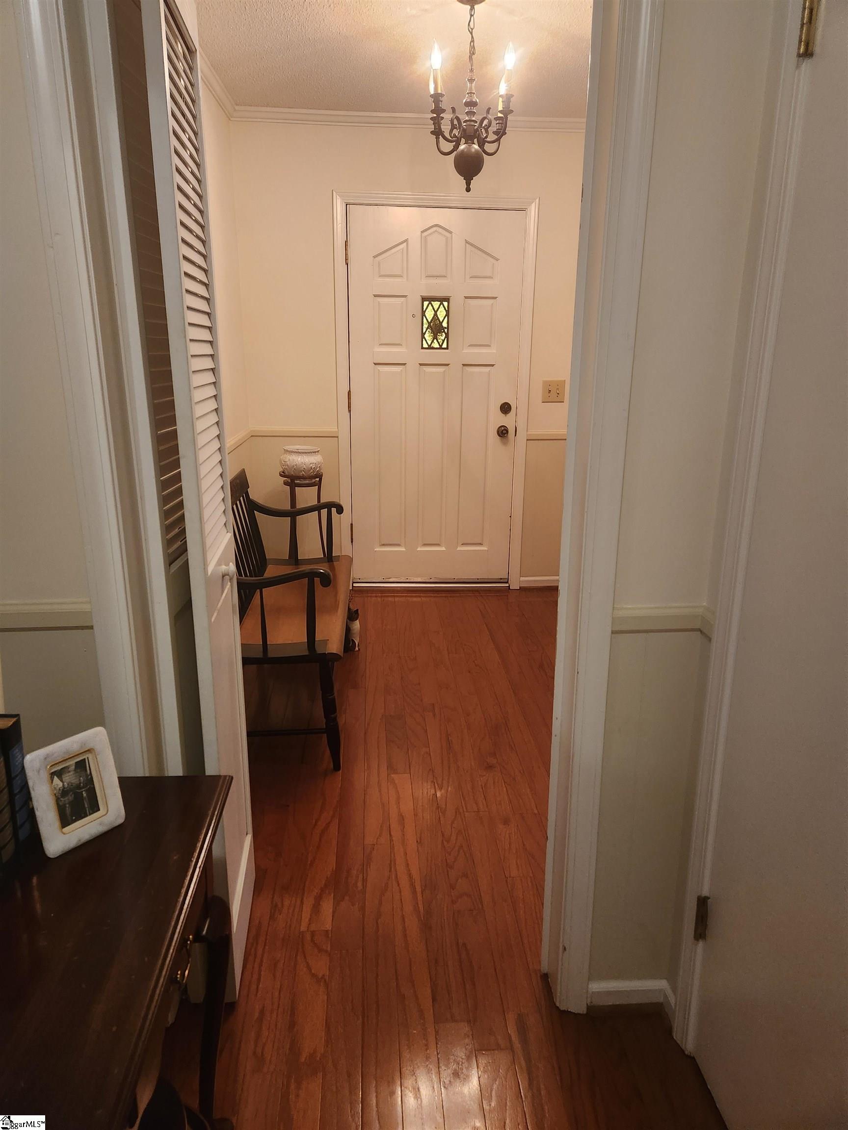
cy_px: 565
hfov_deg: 58.9
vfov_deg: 73.9
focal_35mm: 23
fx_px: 751
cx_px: 424
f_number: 1.8
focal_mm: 5.4
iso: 400
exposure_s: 1/120
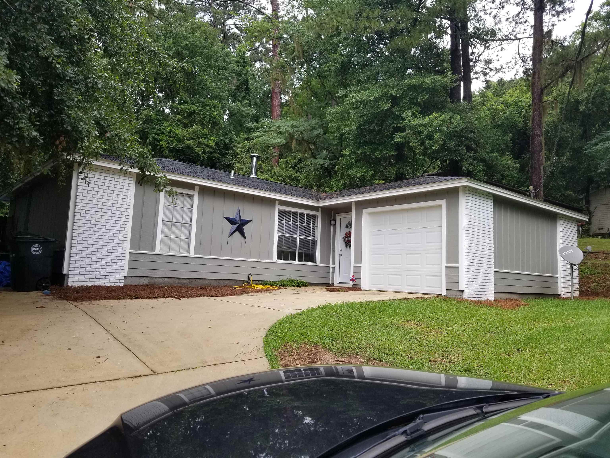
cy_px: 229
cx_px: 305
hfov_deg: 67.3
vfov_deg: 53.1
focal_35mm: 26
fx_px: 458
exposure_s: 1/554
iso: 50
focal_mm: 4.25
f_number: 1.7
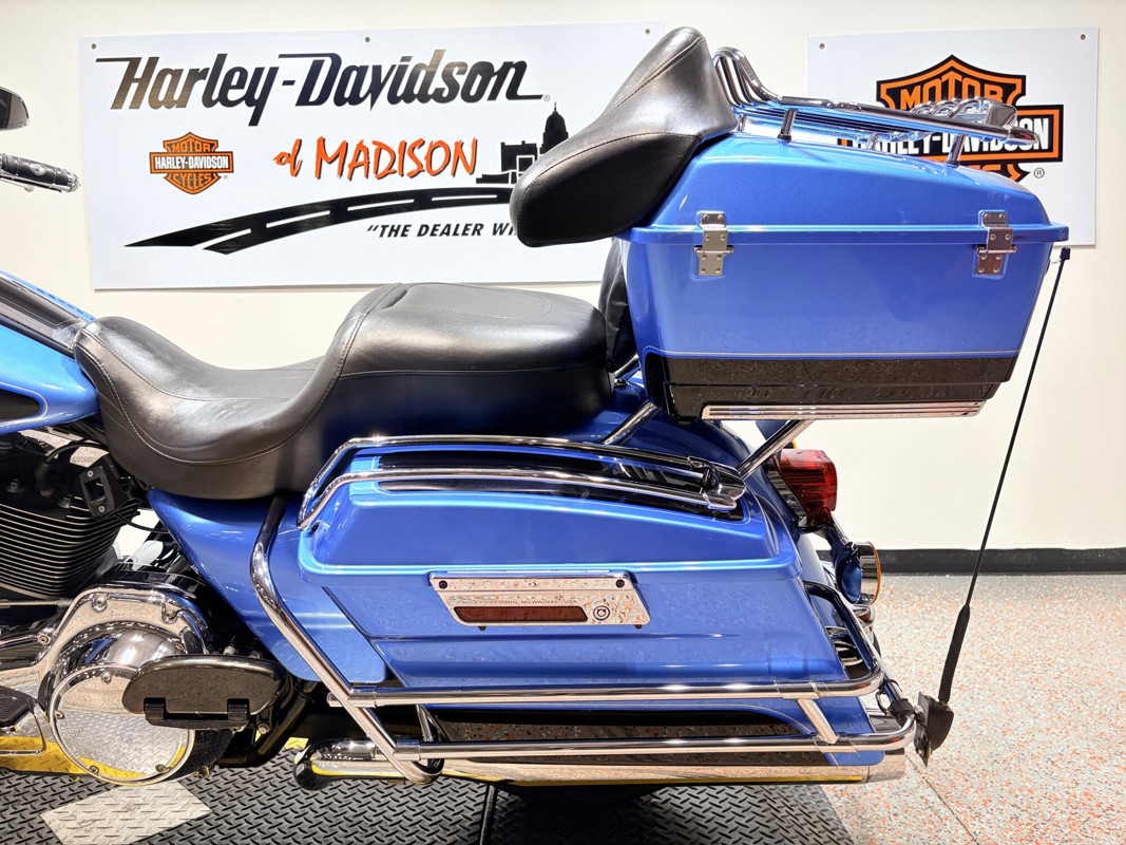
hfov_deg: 67.3
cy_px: 422
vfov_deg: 53.1
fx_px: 846
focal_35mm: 26
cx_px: 563
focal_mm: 5.96
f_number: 1.6
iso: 64
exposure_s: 1/120
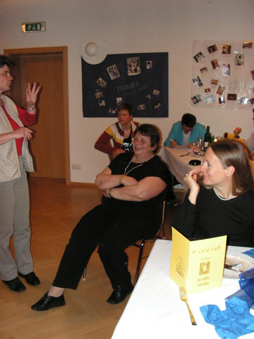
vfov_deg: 51.4
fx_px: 352
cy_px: 170
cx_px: 127
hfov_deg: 39.7
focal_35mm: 36
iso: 160
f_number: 3.2
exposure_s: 1/40
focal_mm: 6
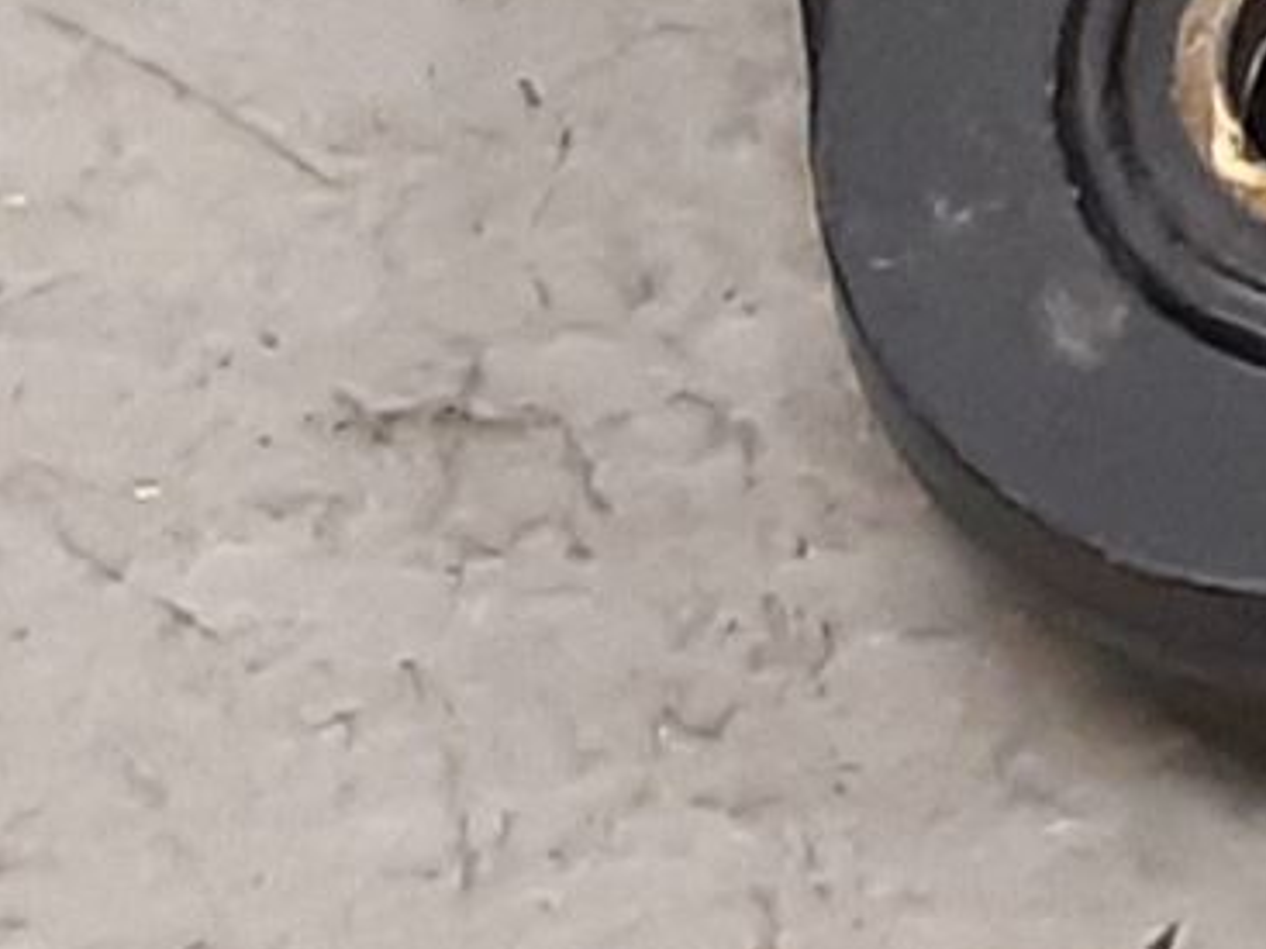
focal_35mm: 145
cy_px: -1318
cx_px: 2729
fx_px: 5301
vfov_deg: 9.2
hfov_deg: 11.8
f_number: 1.7
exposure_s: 1/50
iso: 160
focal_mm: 3.93
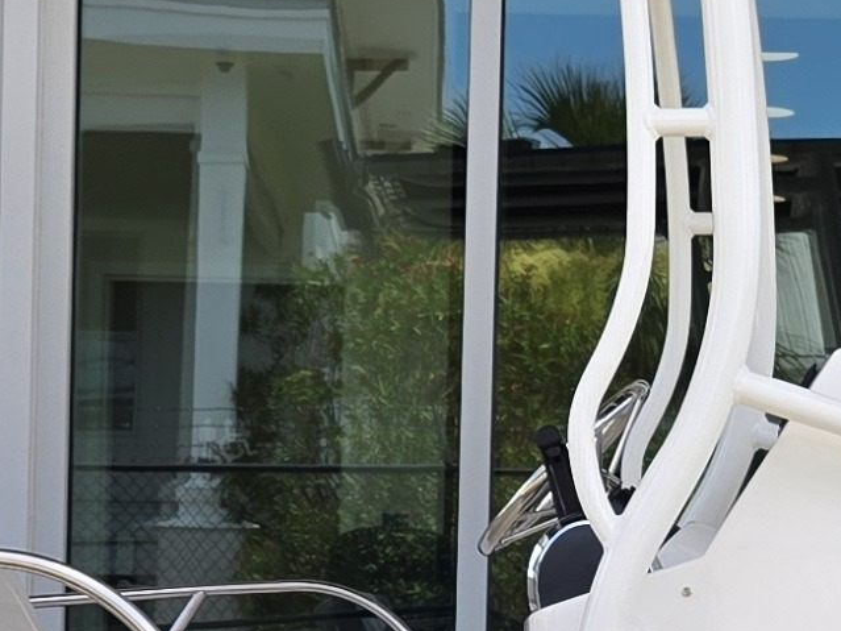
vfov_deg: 10.2
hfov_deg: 13.6
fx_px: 3498
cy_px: 652
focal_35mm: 144
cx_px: 705
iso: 25
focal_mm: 5.4
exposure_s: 1/522
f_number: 1.8
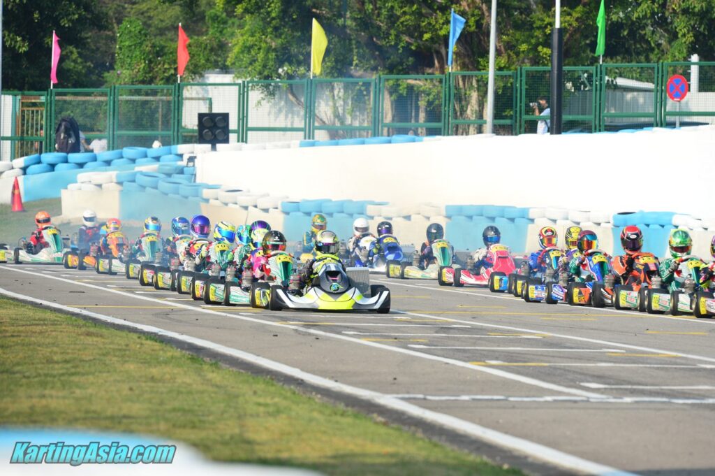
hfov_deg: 6.9
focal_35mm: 300
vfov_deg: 4.6
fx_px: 5953
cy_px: 238
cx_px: 358
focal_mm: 300
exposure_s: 1/400
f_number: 8
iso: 200
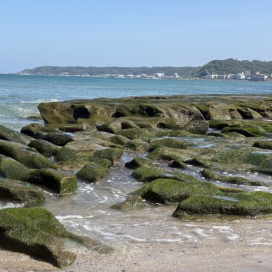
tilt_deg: -5.2
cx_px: 113
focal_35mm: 62
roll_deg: -1.9
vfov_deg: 27.7
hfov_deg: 27.7
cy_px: 137
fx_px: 551
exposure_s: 1/2364
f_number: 1.6
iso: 40
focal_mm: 5.96
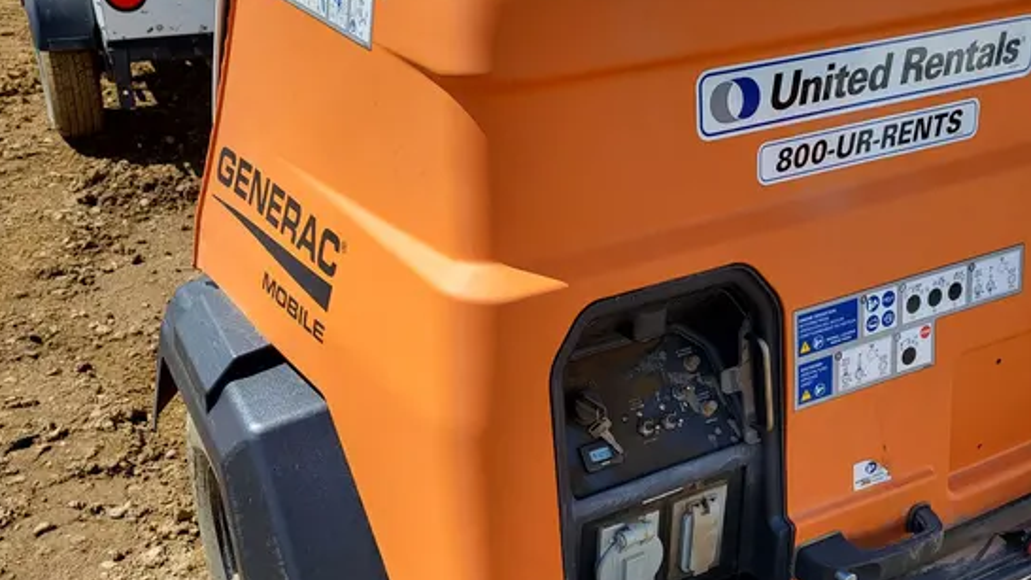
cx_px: 514
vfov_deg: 31.1
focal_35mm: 38
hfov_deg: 52.8
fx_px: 1039
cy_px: 339
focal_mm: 5.4
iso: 40
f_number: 1.8
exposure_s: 1/1686
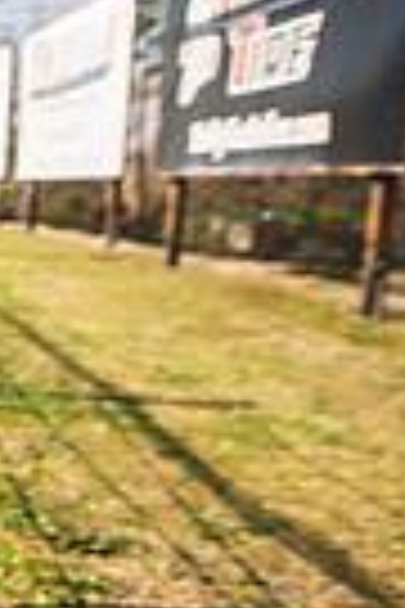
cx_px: -837
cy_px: 309
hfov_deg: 11.2
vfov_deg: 33.4
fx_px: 1012
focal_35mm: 60
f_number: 2.8
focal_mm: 14
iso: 100
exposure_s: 1/1600
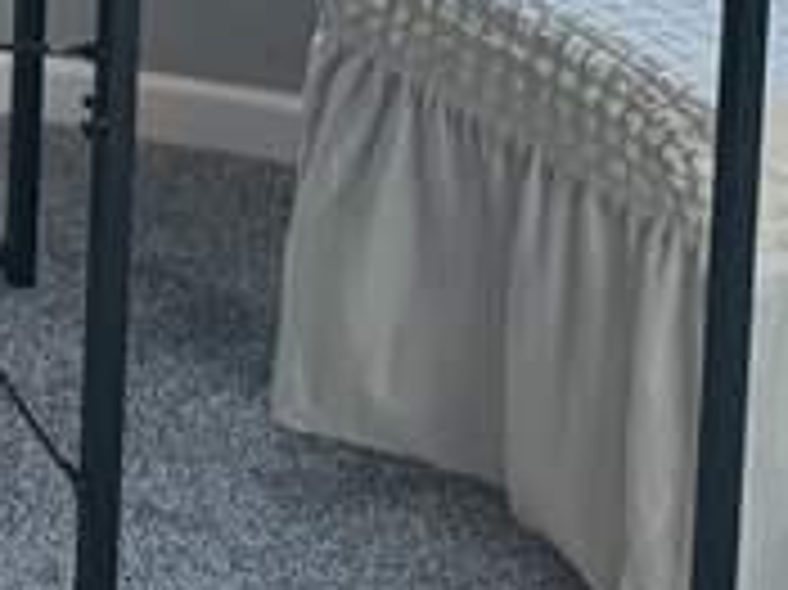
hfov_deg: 8.2
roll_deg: +1.2
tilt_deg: -4.4
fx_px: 4004
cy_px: -1047
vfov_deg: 7.6
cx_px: -2040
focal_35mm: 176
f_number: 1.78
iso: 100
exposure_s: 1/162
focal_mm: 6.76
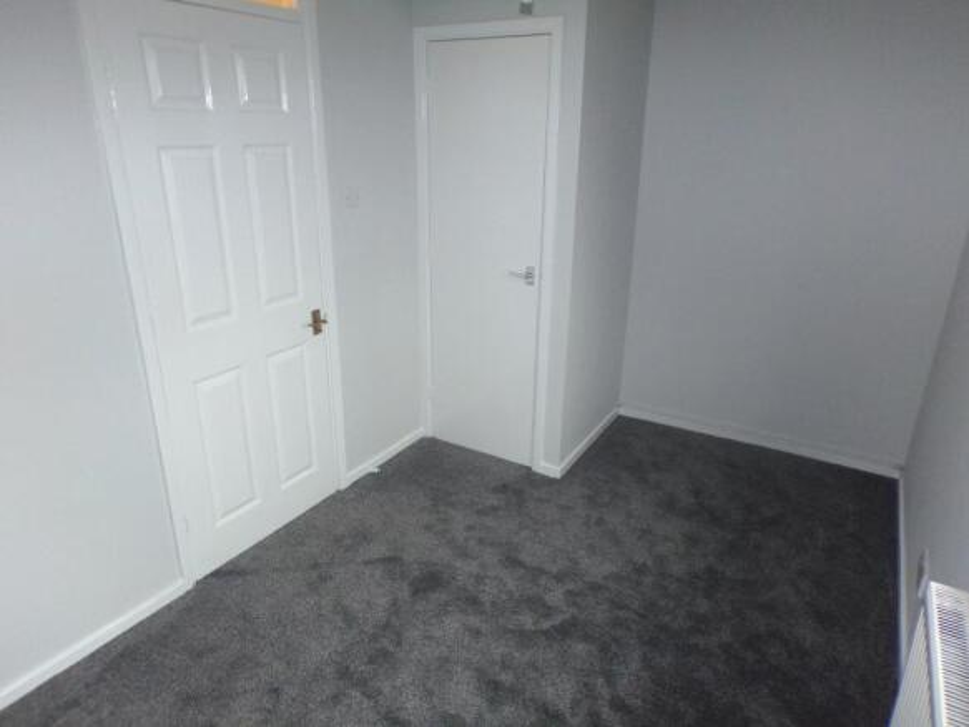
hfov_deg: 71.6
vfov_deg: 56.8
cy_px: 364
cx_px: 484
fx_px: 672
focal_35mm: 24
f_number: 3
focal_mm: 4.3
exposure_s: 1/34
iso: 200
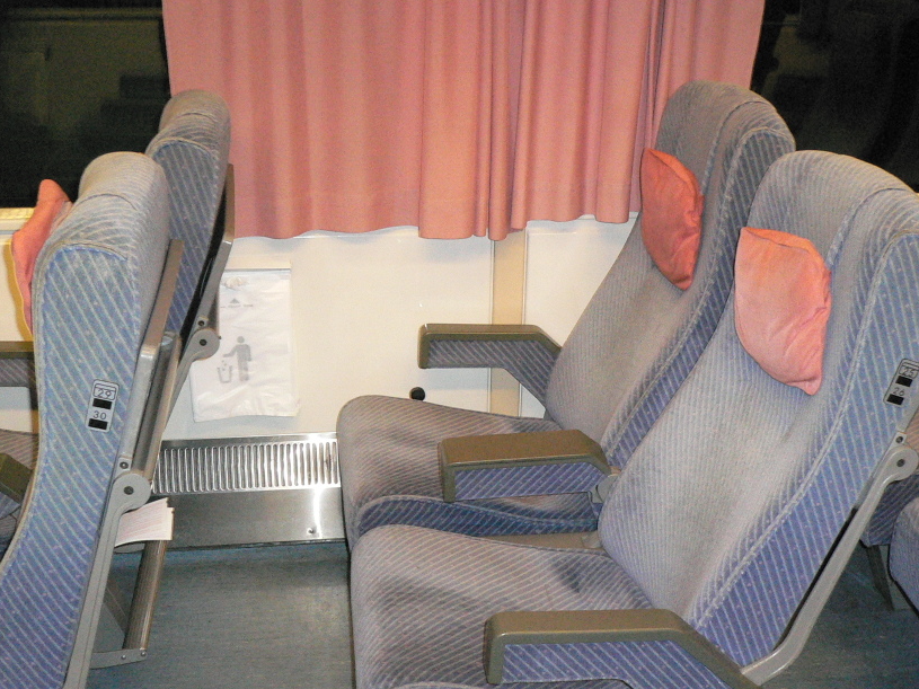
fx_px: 1168
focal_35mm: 44
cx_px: 477
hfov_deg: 42.9
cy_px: 426
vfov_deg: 32.7
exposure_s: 1/60
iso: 400
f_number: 2.8
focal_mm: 5.8
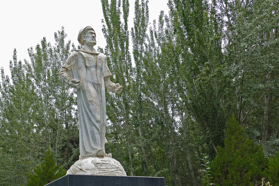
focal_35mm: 56
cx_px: 83
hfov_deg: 35.1
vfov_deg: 24.1
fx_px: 434
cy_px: 127
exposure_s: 1/400
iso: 125
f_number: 3.1
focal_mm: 13.43
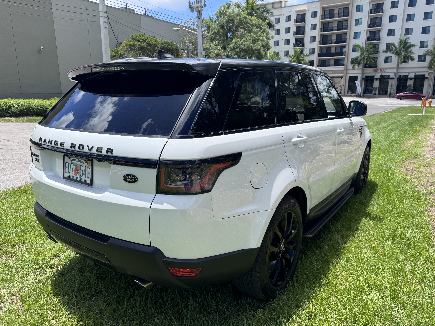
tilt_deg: -13.3
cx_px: 218
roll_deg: -1.2
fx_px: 302
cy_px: 163
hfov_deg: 71.6
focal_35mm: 24
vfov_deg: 56.8
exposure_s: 1/3096
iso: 80
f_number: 1.78
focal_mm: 6.76
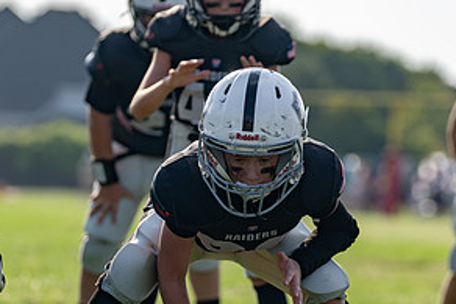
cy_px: 236
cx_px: 230
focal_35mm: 334
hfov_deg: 6.2
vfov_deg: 4.1
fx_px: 4233
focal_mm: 168
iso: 100
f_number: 3.5
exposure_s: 1/1000
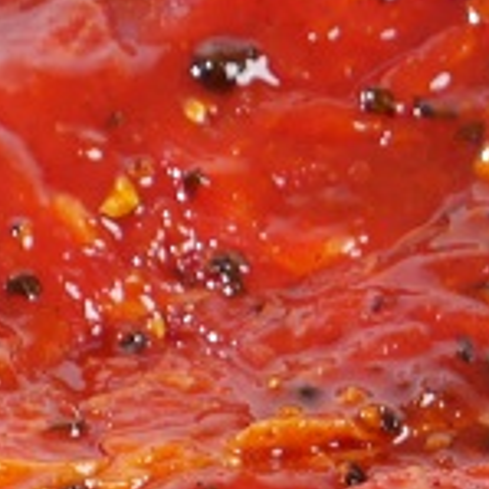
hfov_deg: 2.7
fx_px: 10229
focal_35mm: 640
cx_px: 866
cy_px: 889
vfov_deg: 2.7
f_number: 9
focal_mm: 47
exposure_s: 1/125
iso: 200
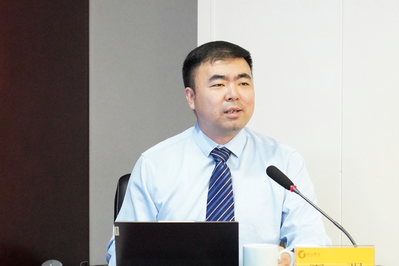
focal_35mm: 80
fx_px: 887
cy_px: 140
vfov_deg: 17.1
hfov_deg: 25.3
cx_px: 219
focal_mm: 70
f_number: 2.8
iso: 6400
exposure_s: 1/320
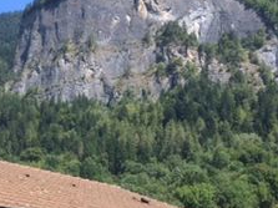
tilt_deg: +10.9
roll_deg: +1.4
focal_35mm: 78
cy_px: 233
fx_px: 626
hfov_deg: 24.2
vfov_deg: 18.1
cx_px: 15
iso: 32
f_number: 2.2
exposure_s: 1/820
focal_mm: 4.15
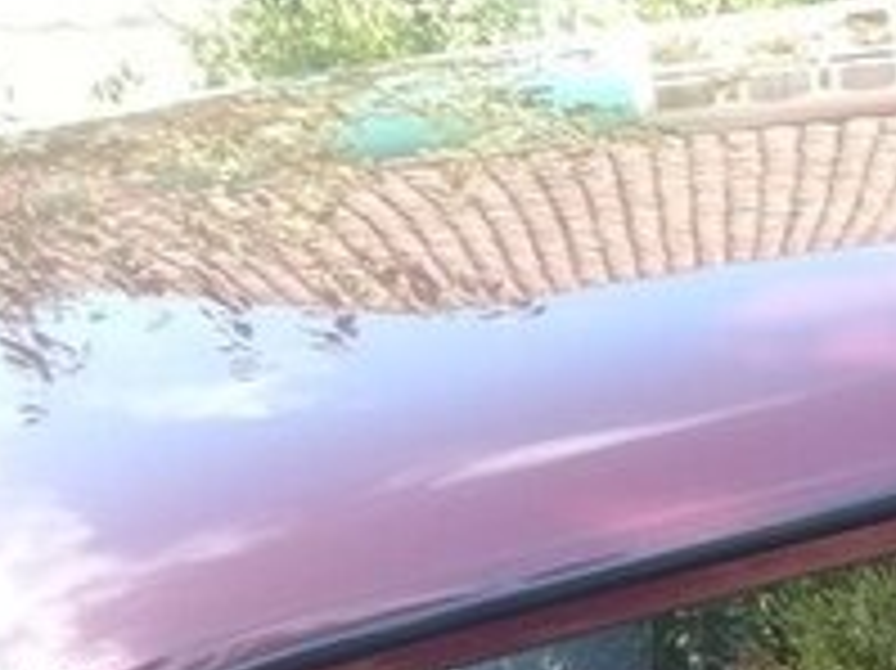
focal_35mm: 103
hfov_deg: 17.7
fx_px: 2664
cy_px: 870
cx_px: 1211
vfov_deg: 13.8
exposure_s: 1/120
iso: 50
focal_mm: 3.3
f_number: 2.2
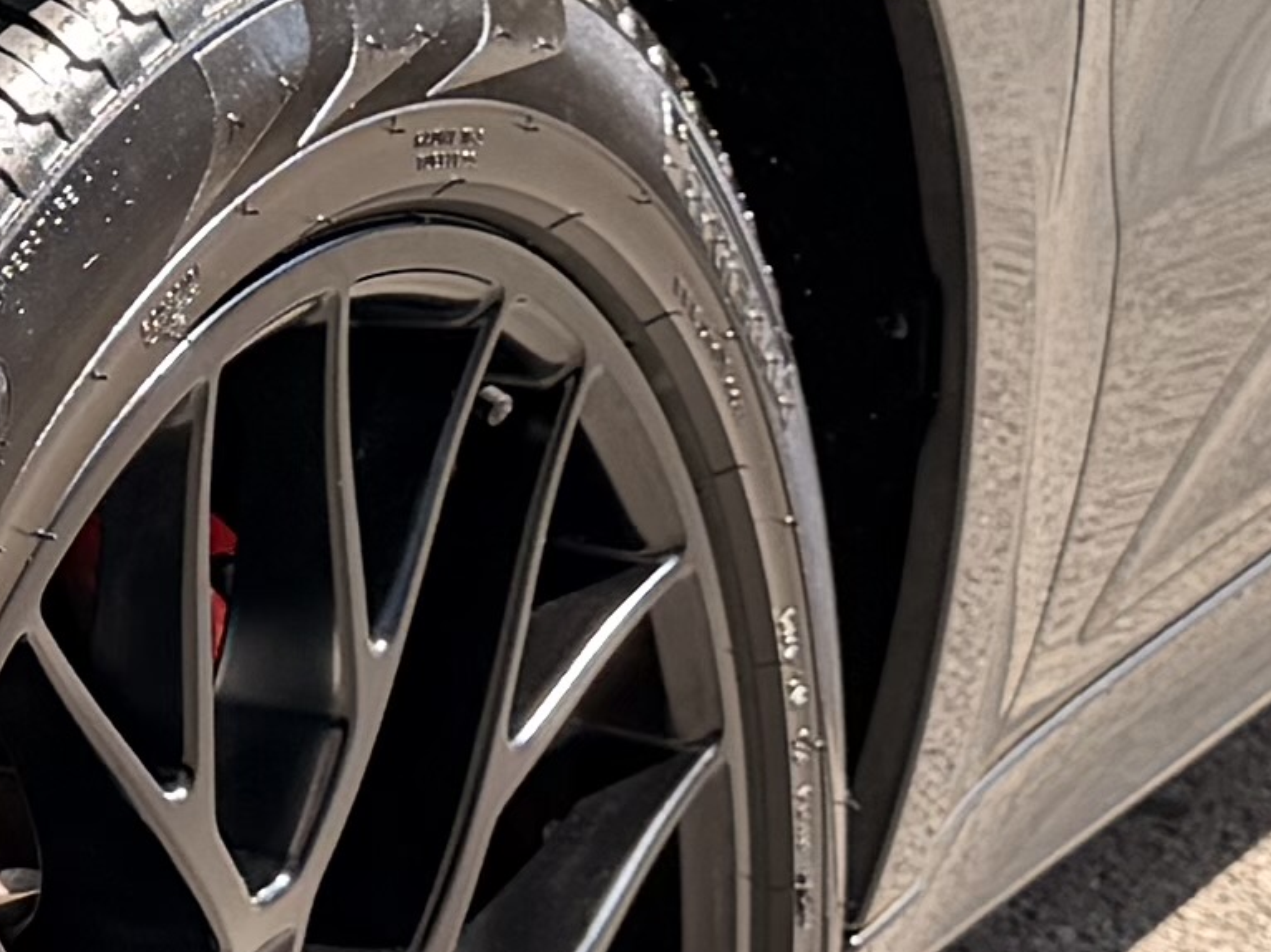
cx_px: -1075
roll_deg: -0.3
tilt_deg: -13.3
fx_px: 6570
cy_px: -61
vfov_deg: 8.2
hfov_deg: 10.4
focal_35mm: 179
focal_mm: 6.76
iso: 80
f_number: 1.78
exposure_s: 1/1522
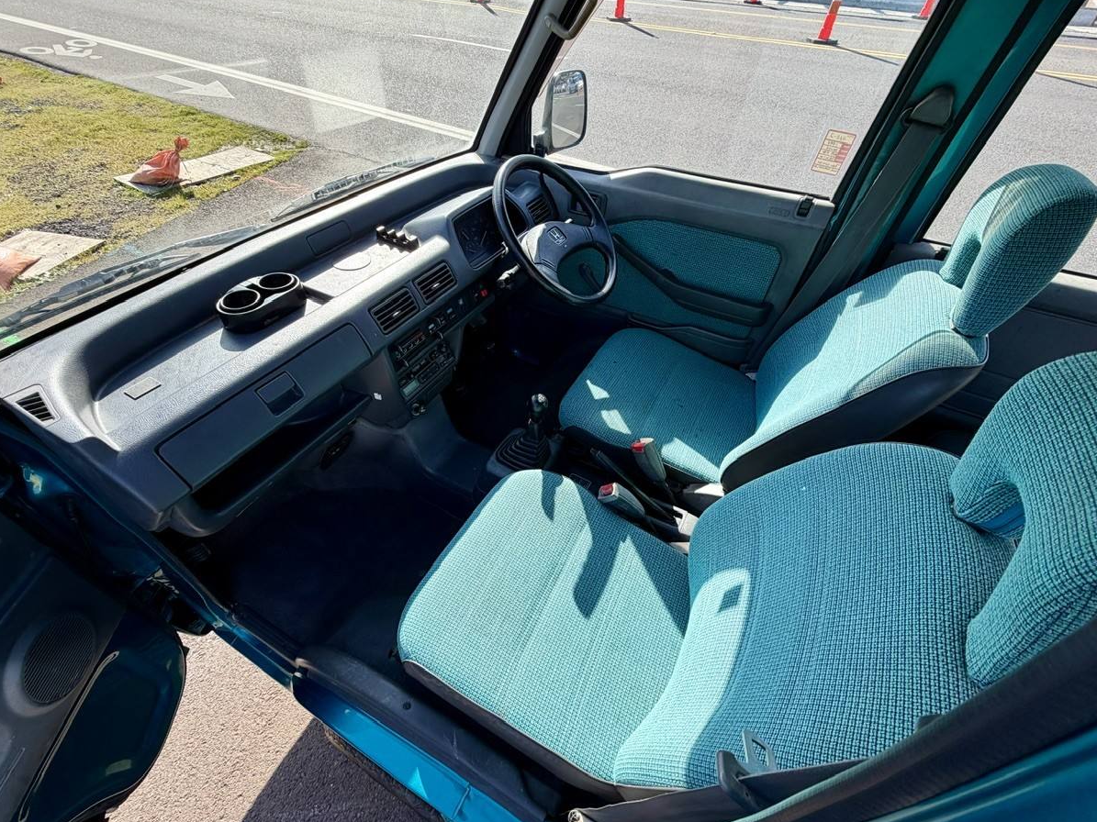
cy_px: 429
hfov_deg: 98.2
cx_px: 539
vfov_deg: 81.7
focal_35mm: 15
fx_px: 475
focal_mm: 2.22
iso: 50
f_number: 2.2
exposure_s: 1/502
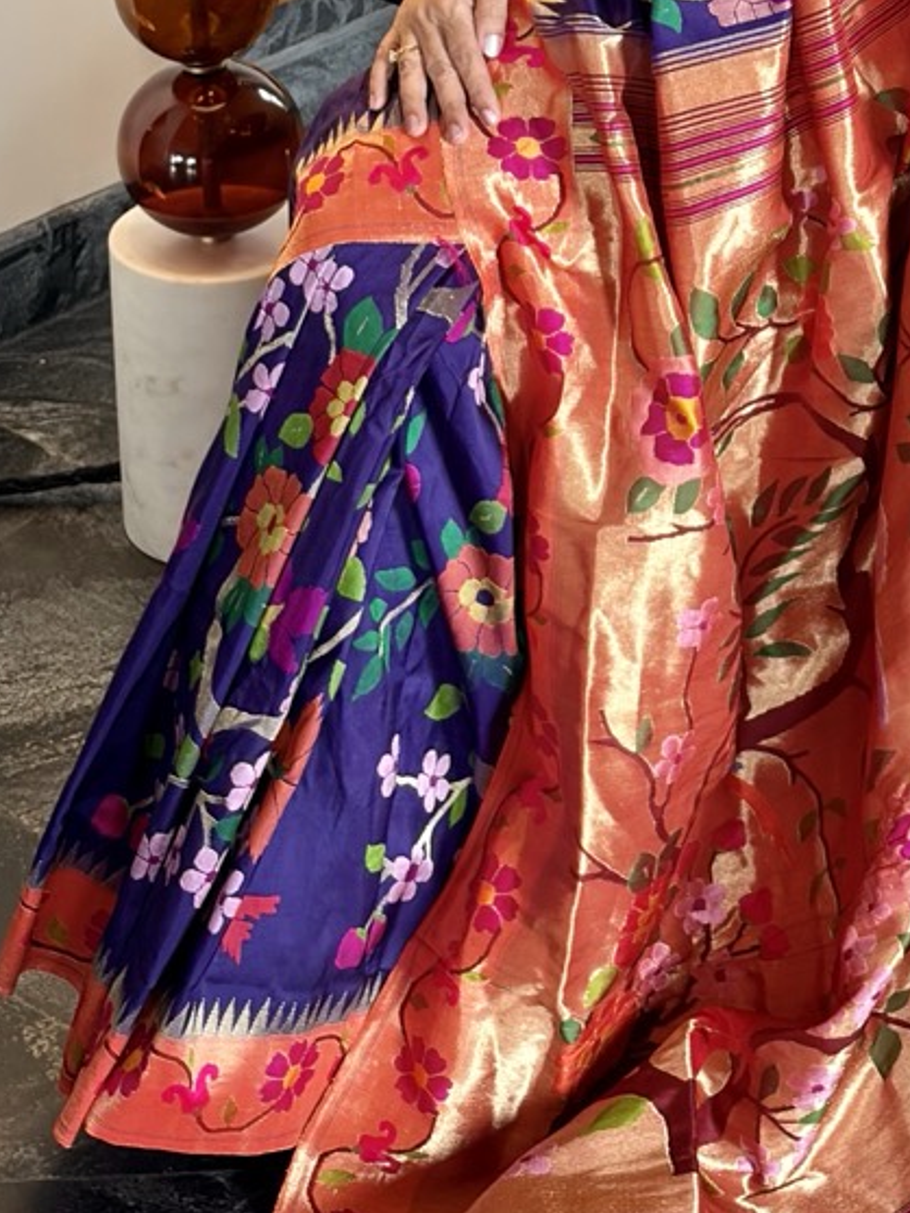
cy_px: 50
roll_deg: -0.4
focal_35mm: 112
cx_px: 758
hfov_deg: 13.2
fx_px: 3924
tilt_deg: -22.8
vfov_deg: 17.2
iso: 125
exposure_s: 1/60
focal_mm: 5.96
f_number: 1.6
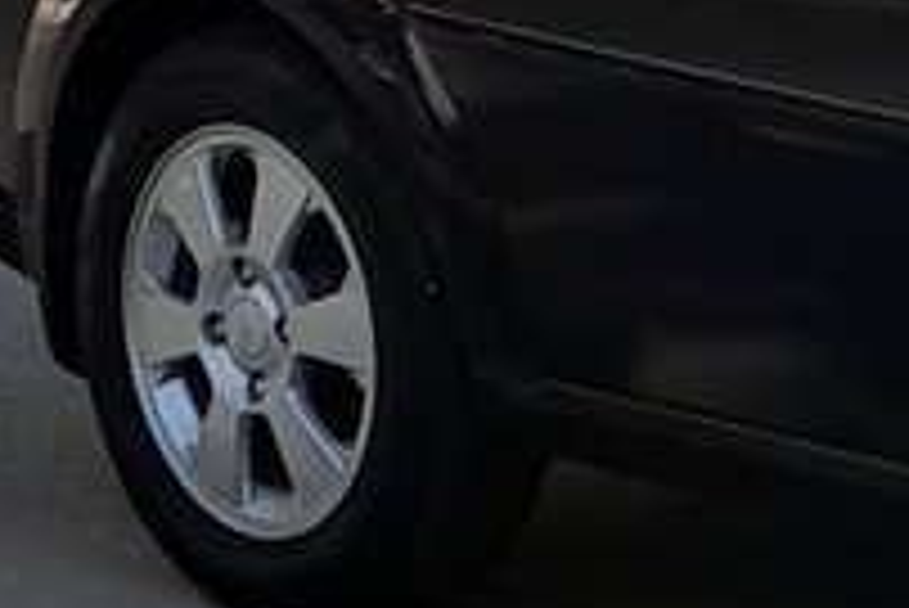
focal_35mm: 214
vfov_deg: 5.8
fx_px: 5407
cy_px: -1459
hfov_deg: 9.4
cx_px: -270
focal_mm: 3.98
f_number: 1.8
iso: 40
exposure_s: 1/674
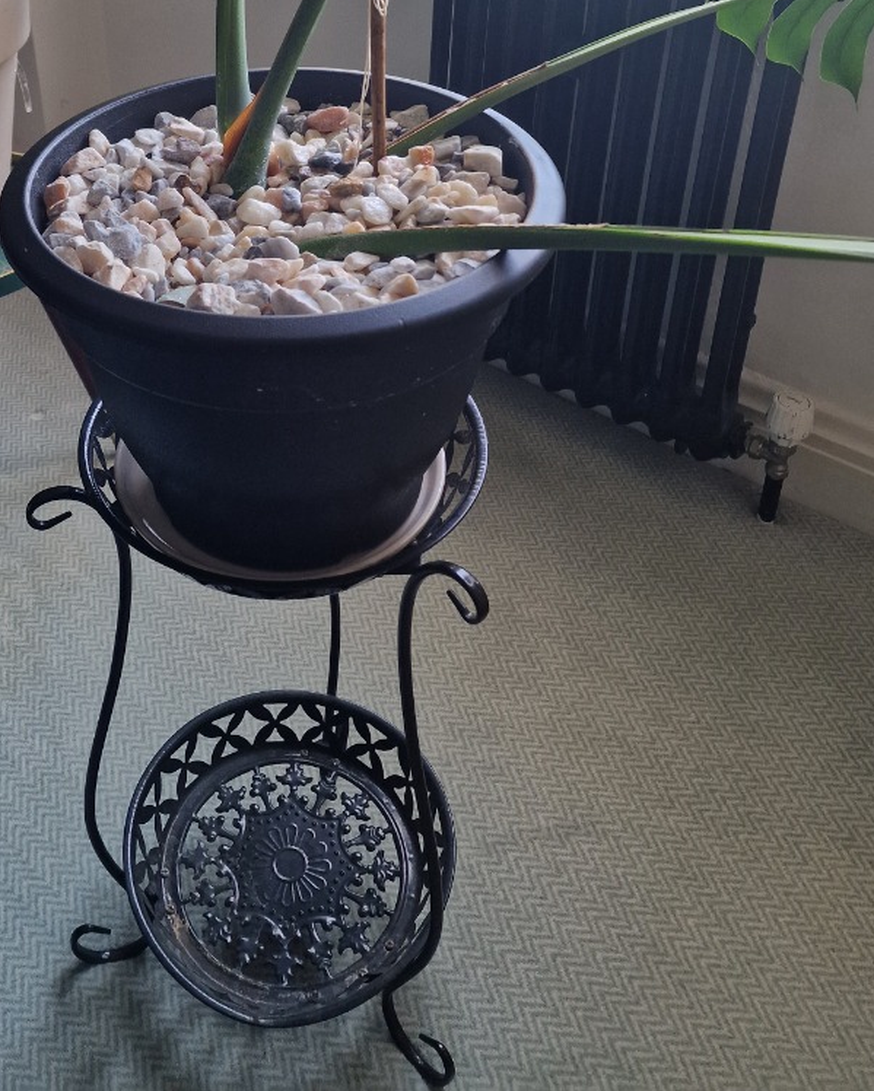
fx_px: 1163
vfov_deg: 47.6
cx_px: 258
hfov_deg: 40.4
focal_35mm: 36
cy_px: 222
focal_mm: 6.4
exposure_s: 1/100
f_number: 1.8
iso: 125
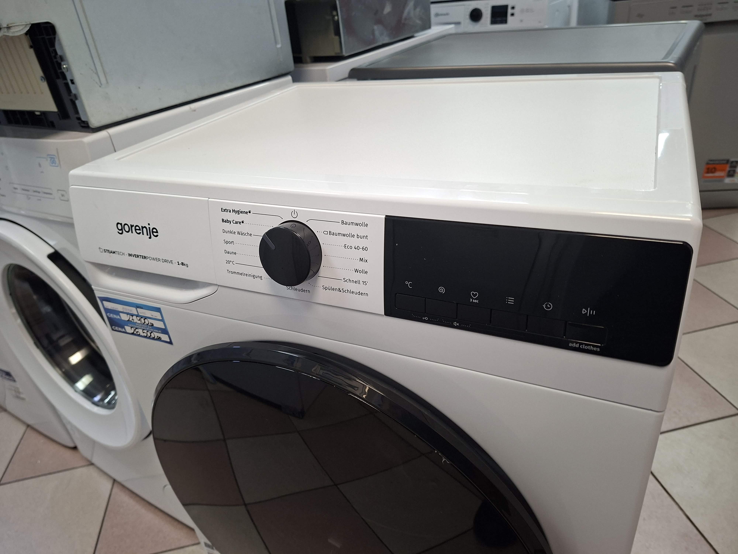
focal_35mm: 23
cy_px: 277
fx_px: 490
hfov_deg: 73.9
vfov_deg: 58.9
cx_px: 369
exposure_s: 1/50
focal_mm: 5.54
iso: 200
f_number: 1.8
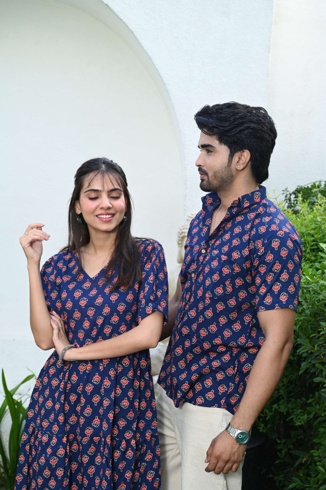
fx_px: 721
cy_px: 245
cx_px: 163
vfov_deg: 37.5
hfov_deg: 25.5
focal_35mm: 53
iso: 250
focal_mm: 53
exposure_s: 1/160
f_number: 5.6
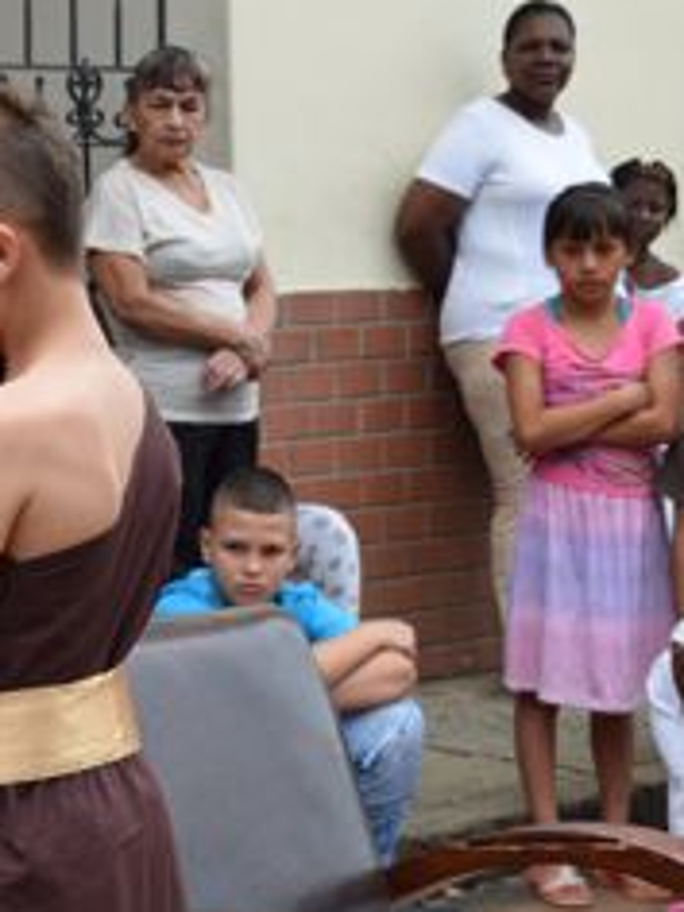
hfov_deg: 11.8
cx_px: -220
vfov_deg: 16.1
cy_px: 539
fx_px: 3214
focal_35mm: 122
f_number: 8
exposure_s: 1/250
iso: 320
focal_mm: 40
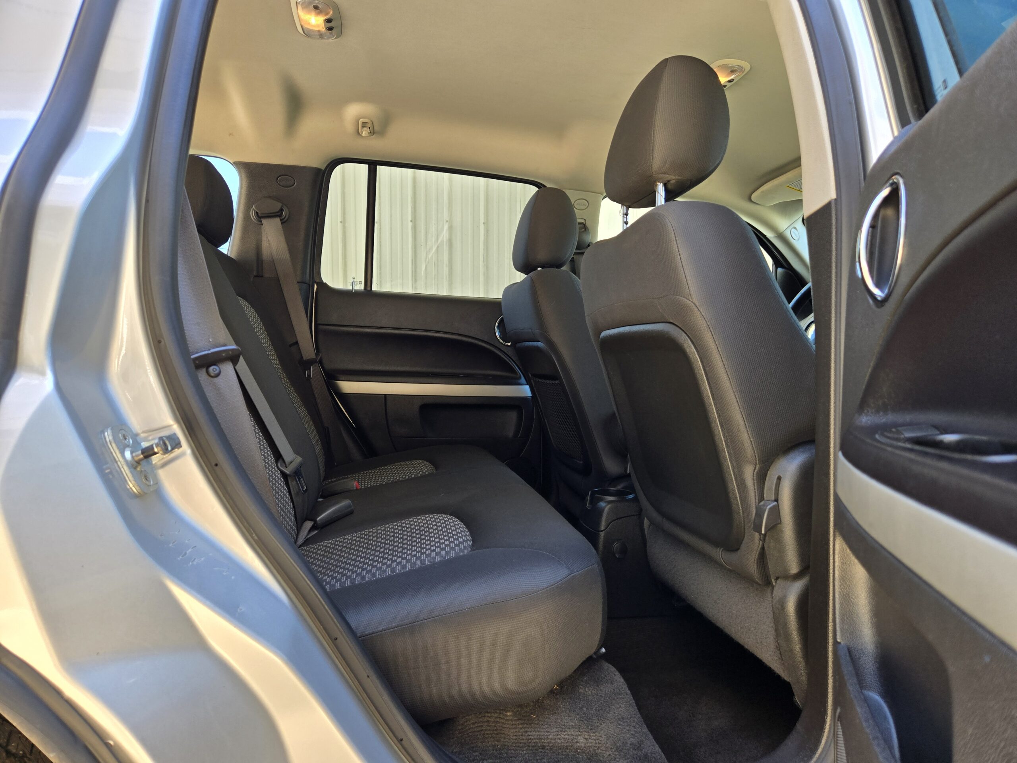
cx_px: 508
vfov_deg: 58.9
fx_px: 676
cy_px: 382
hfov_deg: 73.9
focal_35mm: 23
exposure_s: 1/180
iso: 80
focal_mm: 5.4
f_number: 1.8
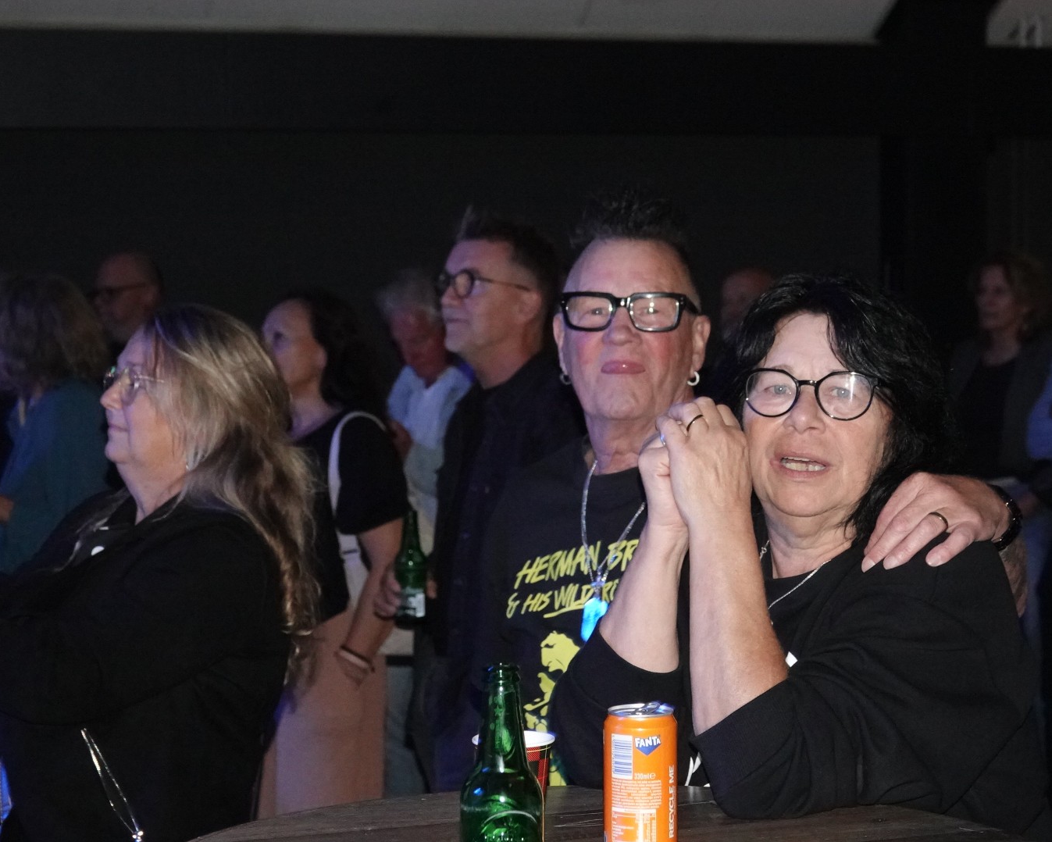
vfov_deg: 19.4
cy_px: 421
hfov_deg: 24.1
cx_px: 506
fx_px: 2460
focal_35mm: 79
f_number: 3.5
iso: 3200
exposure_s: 1/15
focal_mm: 25.61
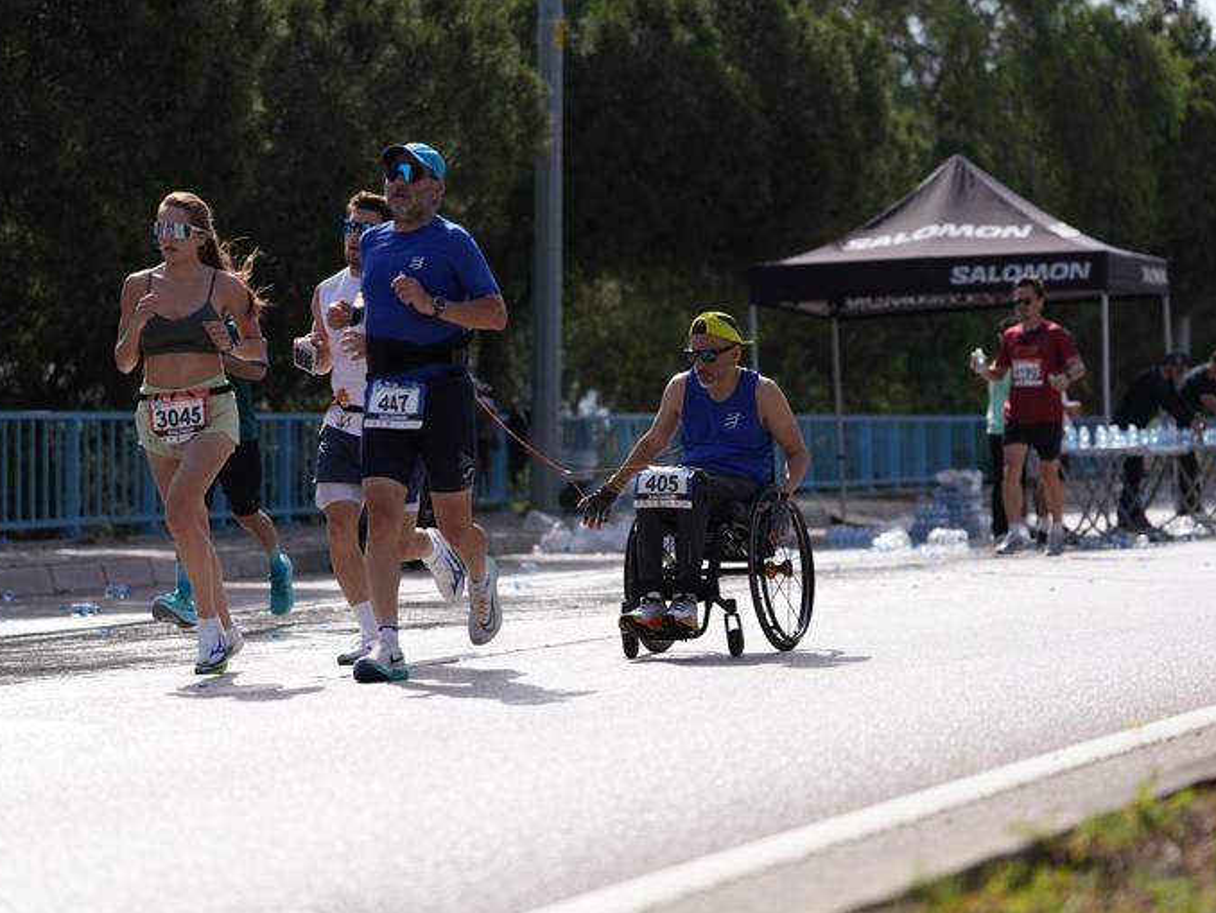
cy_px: 458
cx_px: 578
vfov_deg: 11.3
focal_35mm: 131
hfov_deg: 15.0
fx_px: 4603
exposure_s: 1/3200
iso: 200
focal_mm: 120
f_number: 2.8
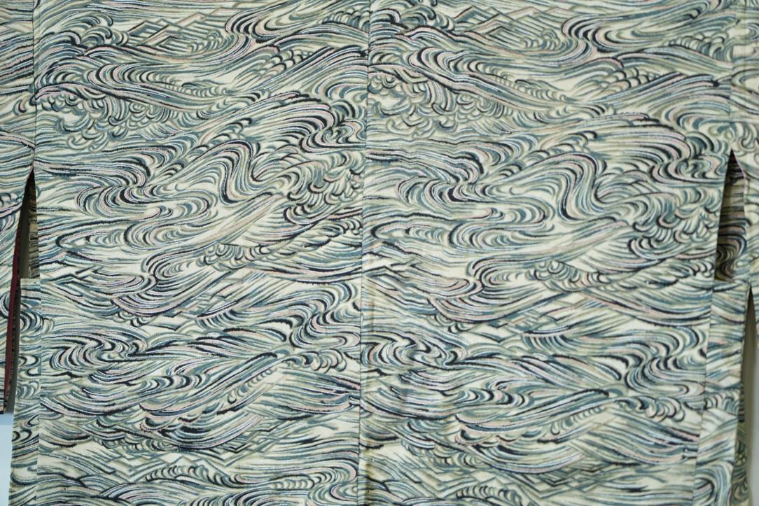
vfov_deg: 14.0
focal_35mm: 98
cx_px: 380
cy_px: 253
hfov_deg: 20.8
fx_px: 2066
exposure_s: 1/100
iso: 1000
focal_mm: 98
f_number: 4
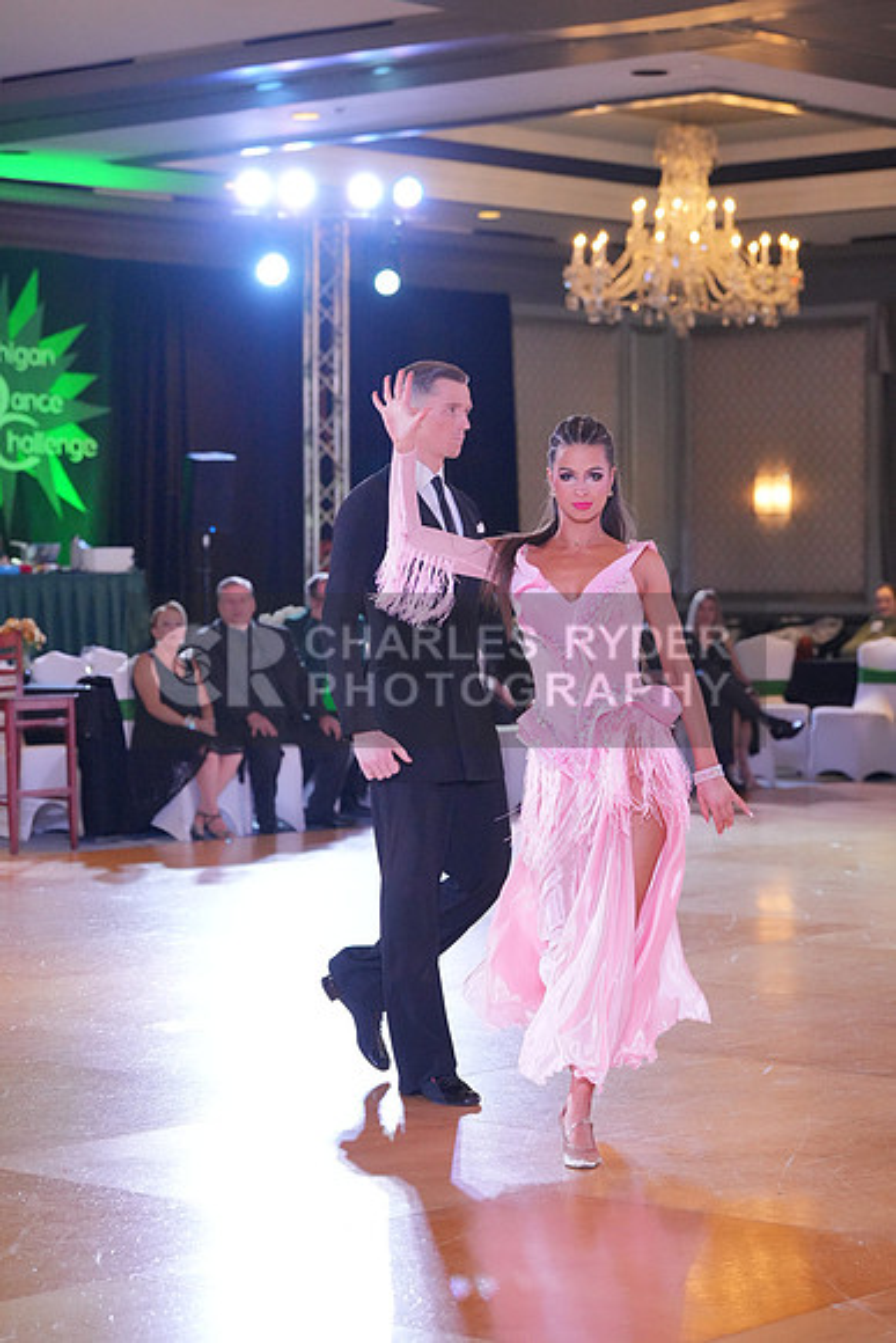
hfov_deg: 15.7
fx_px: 3246
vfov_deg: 23.4
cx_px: 448
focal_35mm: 87
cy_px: 672
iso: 6400
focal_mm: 87
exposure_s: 1/500
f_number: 4
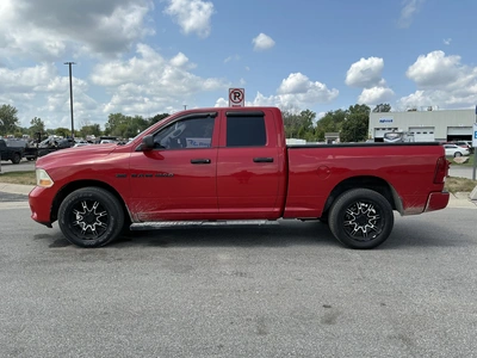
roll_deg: -1.6
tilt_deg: -2.0
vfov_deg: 49.7
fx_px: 386
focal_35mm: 28
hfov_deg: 63.4
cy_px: 179
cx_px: 238
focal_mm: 3
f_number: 1.8
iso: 25
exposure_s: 1/1577
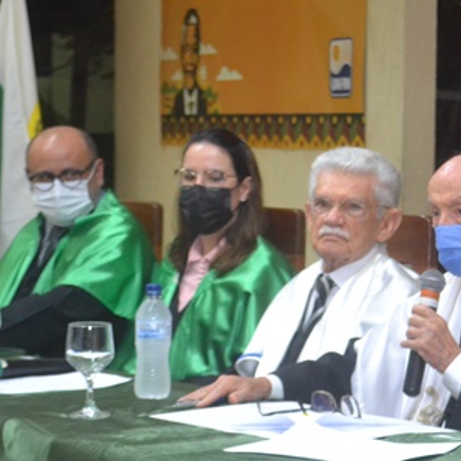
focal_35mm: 133
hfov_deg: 12.9
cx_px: 506
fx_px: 2004
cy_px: 246
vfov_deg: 13.1
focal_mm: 40
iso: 2000
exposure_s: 1/60
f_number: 5.3
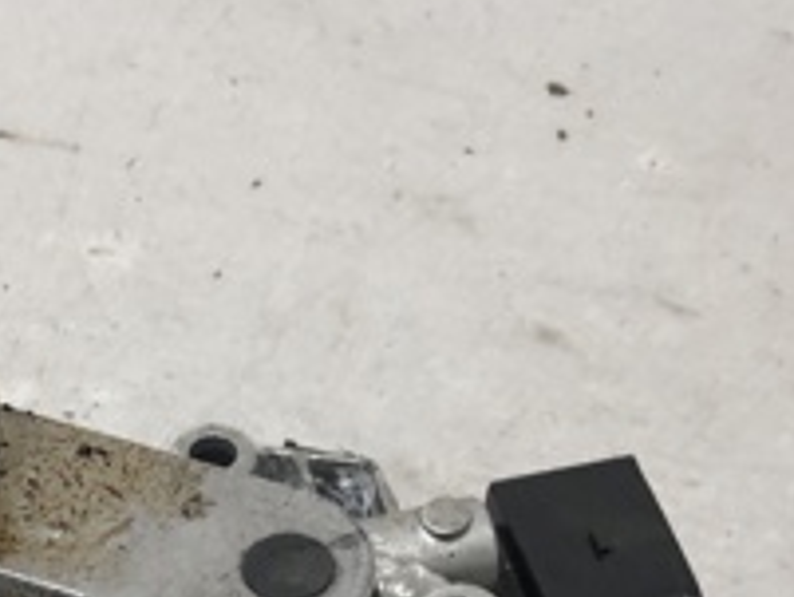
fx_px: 2043
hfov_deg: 21.4
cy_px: 917
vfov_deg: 15.3
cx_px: 51
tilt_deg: -55.2
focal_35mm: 89
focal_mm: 4
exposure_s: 1/25
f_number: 1.8
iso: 32
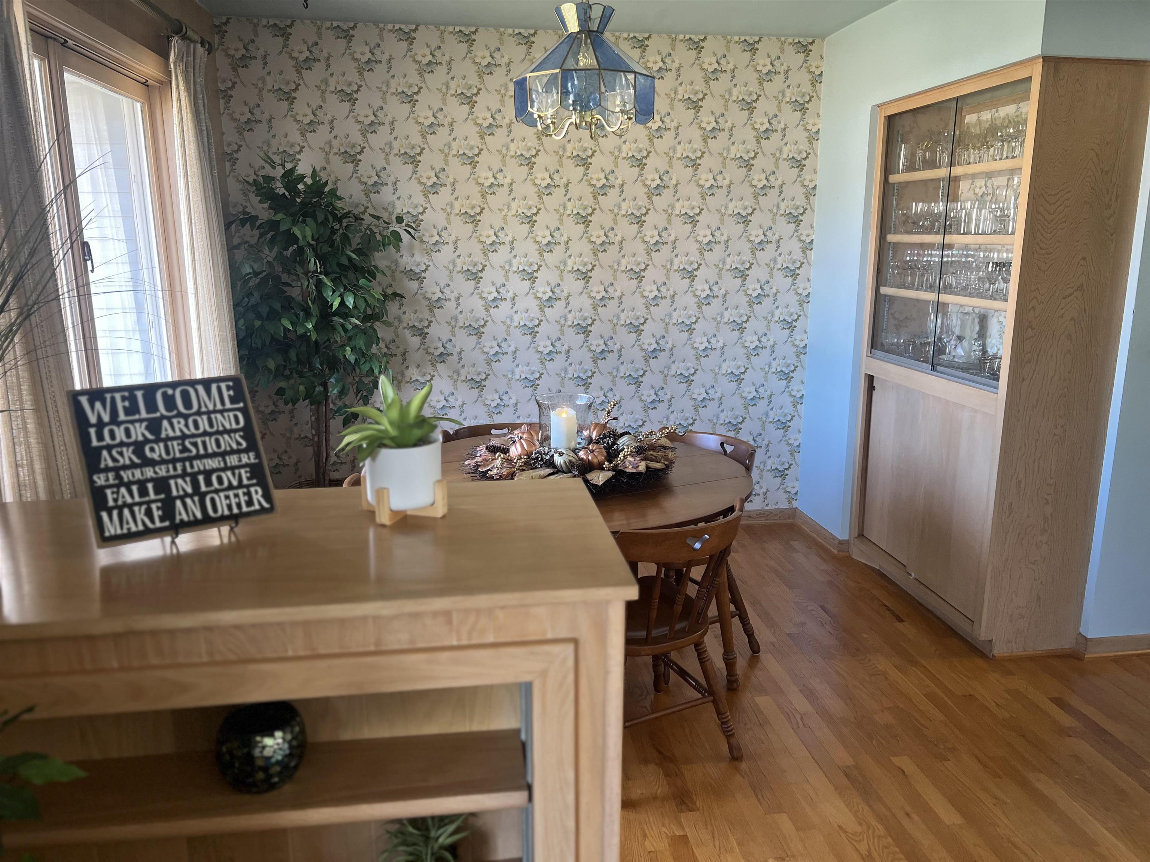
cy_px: 431
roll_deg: -0.2
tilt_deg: -13.5
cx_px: 575
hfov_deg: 67.3
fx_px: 864
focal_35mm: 26
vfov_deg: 53.1
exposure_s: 1/60
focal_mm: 5.7
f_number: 1.5
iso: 125
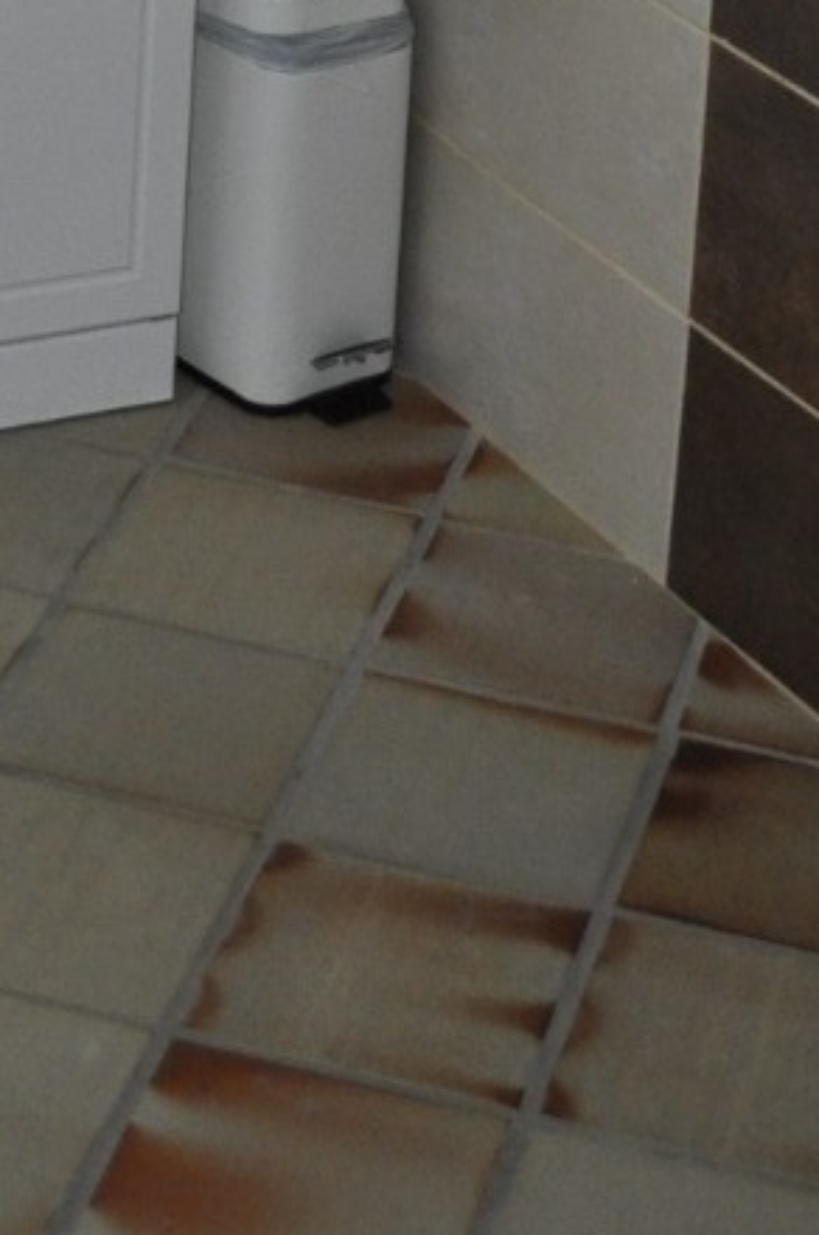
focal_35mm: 111
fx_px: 3800
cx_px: 56
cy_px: -902
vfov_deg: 16.0
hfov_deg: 12.2
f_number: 3.8
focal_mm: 20
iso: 800
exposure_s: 1/80
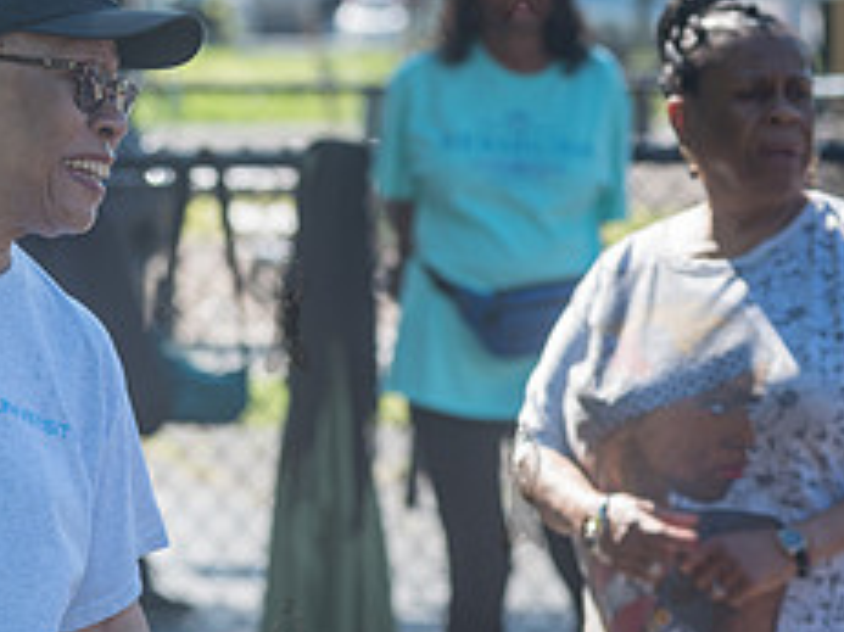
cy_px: 484
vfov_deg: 4.9
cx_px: -186
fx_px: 7359
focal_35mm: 302
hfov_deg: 6.5
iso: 200
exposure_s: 1/400
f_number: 5.6
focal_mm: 125
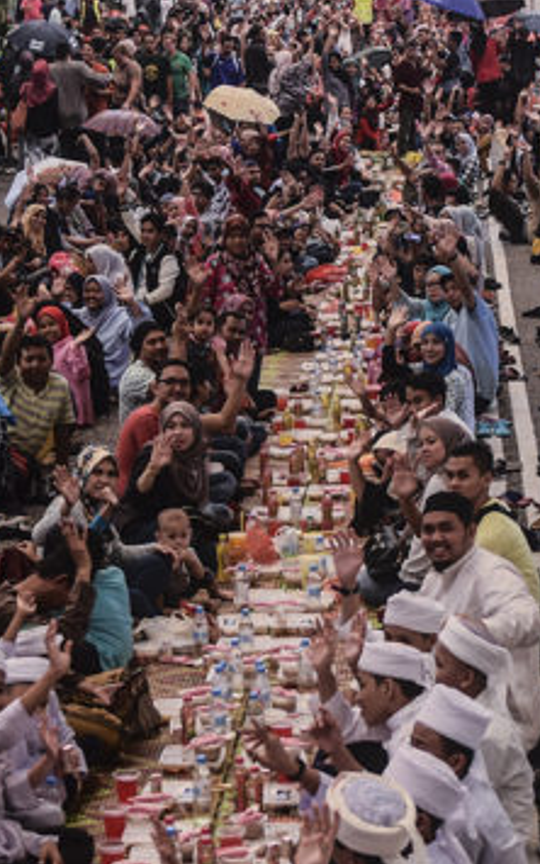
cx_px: 388
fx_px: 2000
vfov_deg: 24.4
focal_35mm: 85
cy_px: 465
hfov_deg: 15.3
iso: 400
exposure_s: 1/160
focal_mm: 29
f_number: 3.2
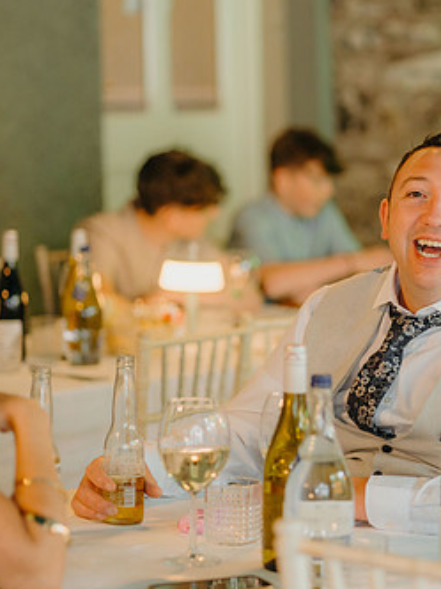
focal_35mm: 143
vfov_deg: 13.8
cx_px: 333
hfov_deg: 10.4
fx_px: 2429
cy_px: 278
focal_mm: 85
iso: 1250
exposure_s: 1/200
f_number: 2
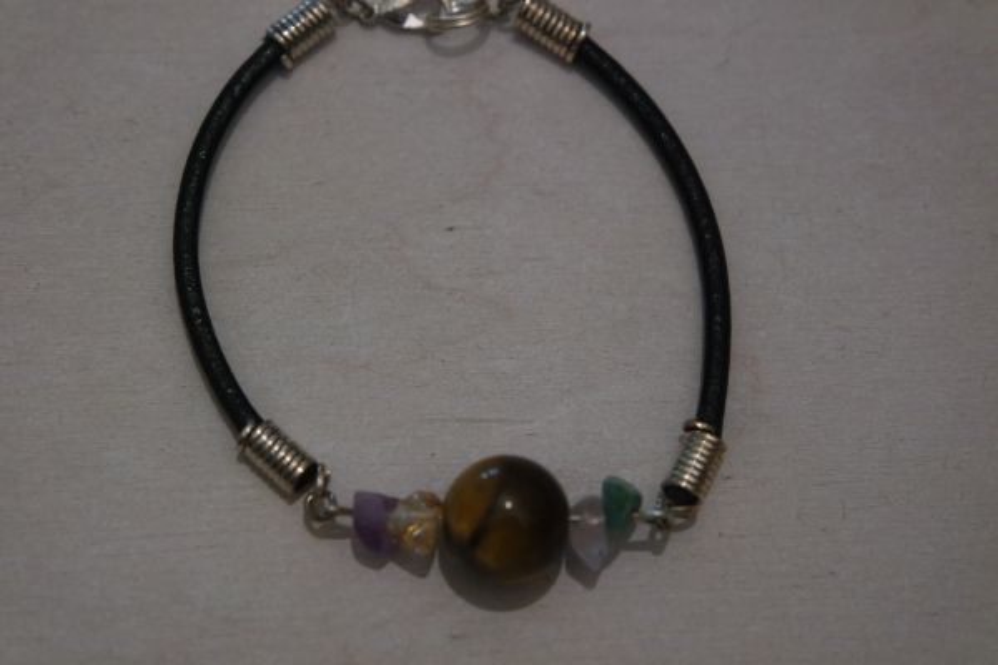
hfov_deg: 26.3
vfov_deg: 17.7
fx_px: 2134
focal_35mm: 77
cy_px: 332
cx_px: 499
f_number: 5.6
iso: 3200
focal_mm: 50
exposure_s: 1/60
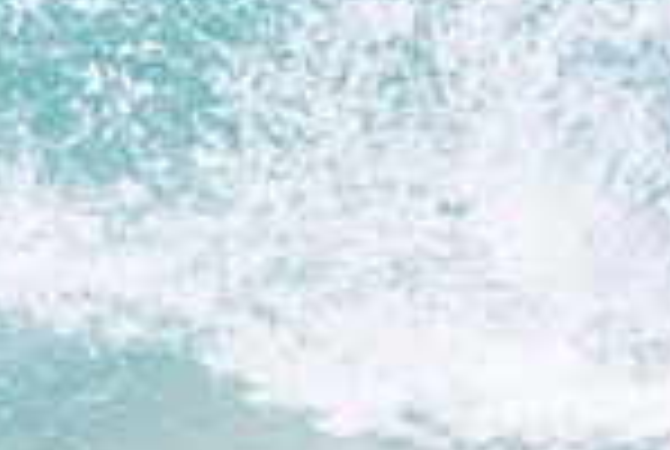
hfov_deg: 0.6
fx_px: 65511
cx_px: 1029
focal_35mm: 3513
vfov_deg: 0.4
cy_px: -328
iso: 2200
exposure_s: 1/2000
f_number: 16
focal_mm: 800
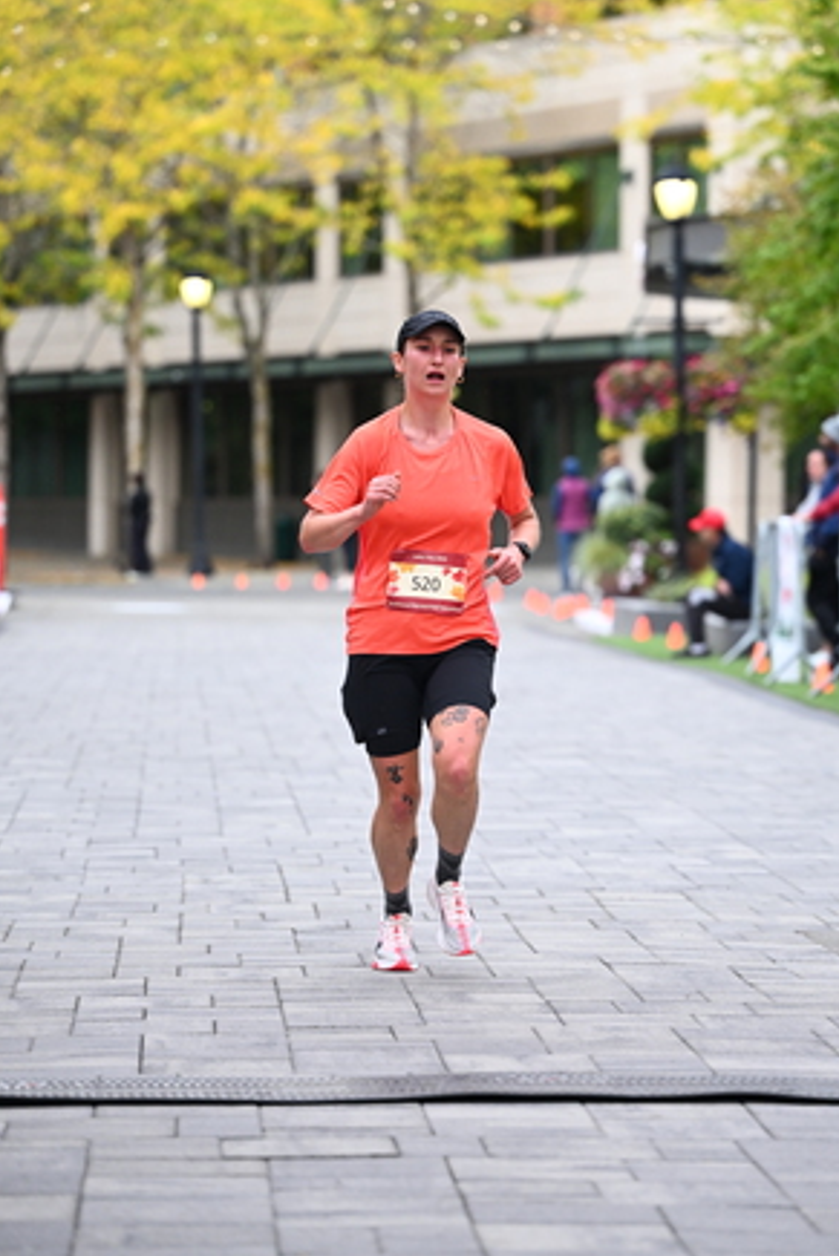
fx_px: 5065
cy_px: 542
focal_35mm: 145
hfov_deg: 9.5
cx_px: 520
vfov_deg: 14.1
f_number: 2.8
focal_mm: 115
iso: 1000
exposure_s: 1/1600
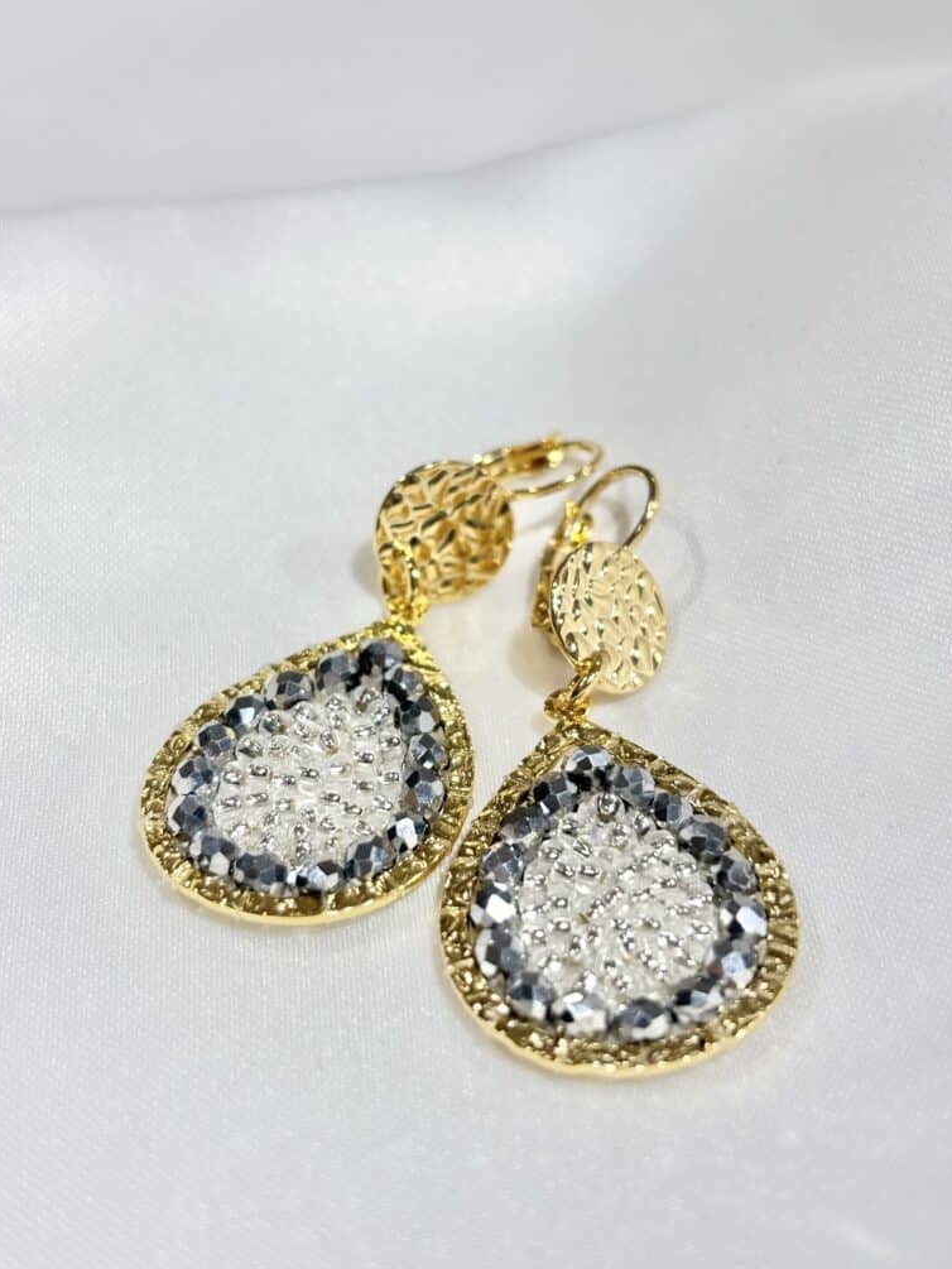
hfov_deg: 27.5
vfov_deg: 36.2
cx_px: 472
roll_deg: +6.5
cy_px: 624
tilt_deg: -26.6
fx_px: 1943
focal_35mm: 53
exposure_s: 1/220
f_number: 1.6
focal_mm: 5.96
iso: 32
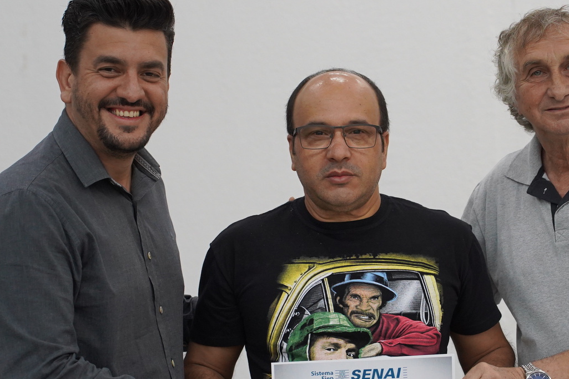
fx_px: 1912
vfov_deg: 11.3
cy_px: 242
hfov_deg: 16.9
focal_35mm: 121
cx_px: 367
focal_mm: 63
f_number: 4
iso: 2000
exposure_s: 1/160
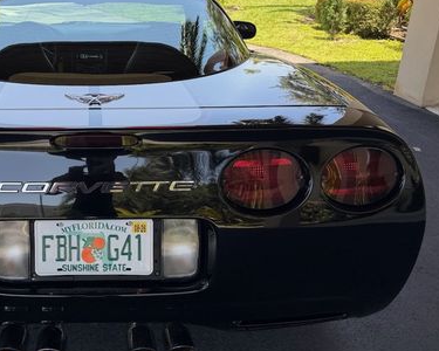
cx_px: 90
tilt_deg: -22.0
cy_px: 152
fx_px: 520
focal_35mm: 40
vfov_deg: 37.3
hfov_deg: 43.7
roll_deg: +0.3
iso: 80
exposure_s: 1/813
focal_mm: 6.76
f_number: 1.78
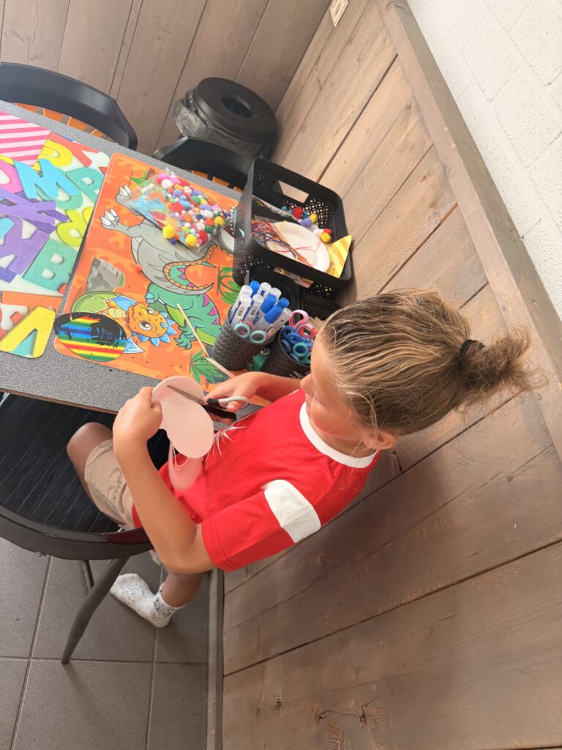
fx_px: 520
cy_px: 375
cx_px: 281
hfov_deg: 56.8
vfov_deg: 71.6
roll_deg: -37.1
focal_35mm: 24
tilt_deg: -44.5
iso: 200
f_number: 1.78
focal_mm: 6.76
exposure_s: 1/86
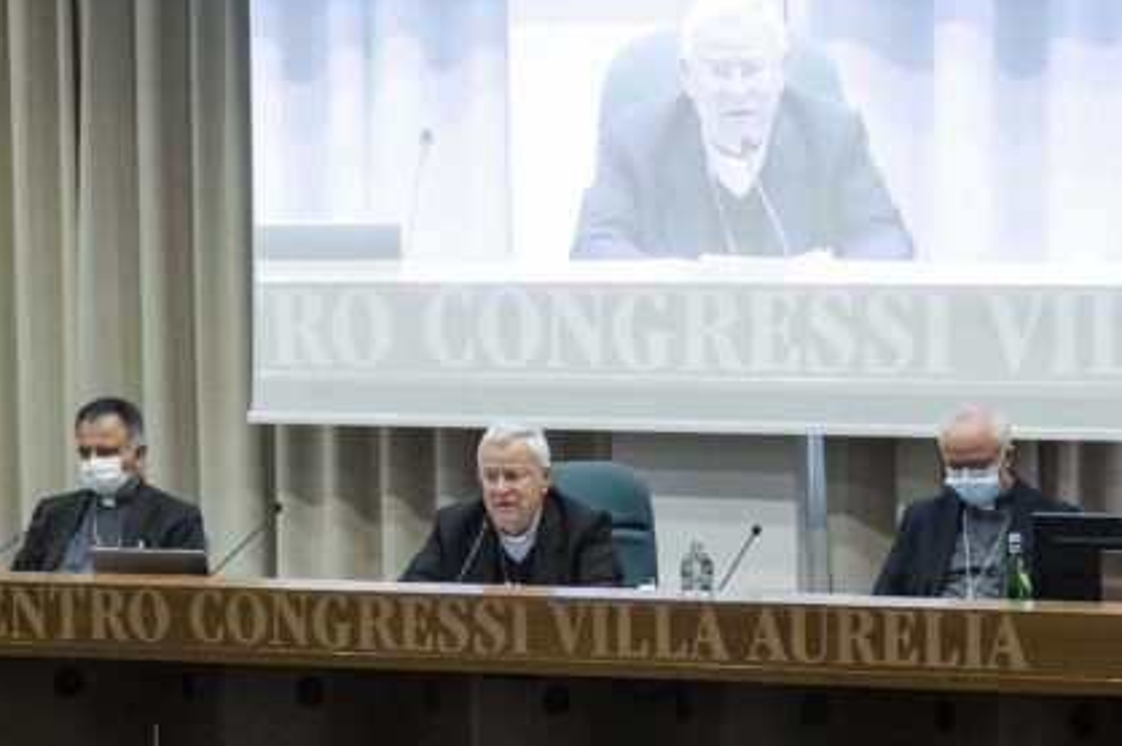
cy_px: 558
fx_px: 4173
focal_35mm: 134
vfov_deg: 10.2
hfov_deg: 15.3
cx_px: 526
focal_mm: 70
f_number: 6.3
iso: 4000
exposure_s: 1/125
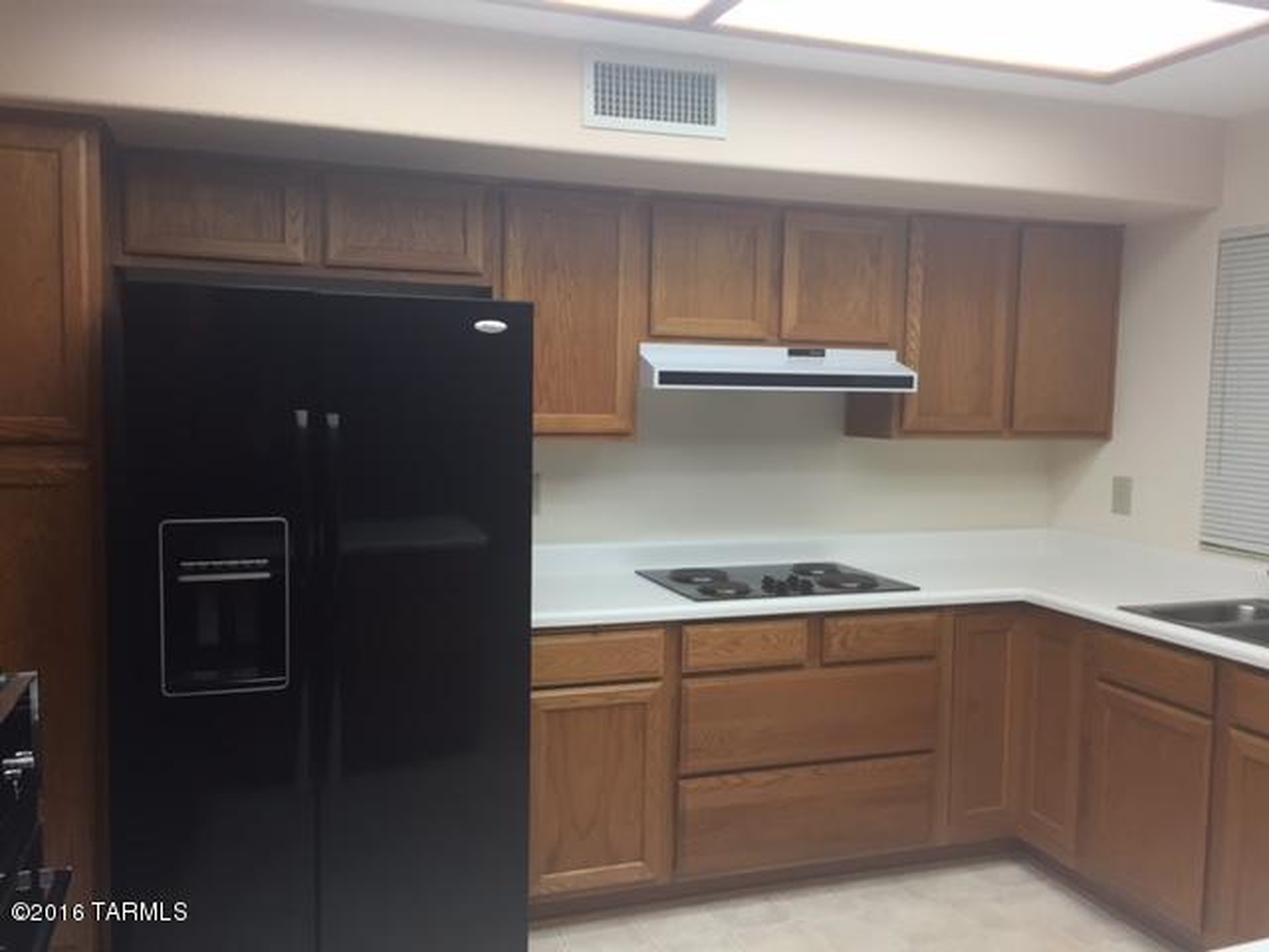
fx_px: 1063
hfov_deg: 61.7
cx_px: 634
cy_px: 476
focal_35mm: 29
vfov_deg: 48.2
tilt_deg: -4.0
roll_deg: -1.7
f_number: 2.2
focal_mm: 4.15
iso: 32
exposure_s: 1/30
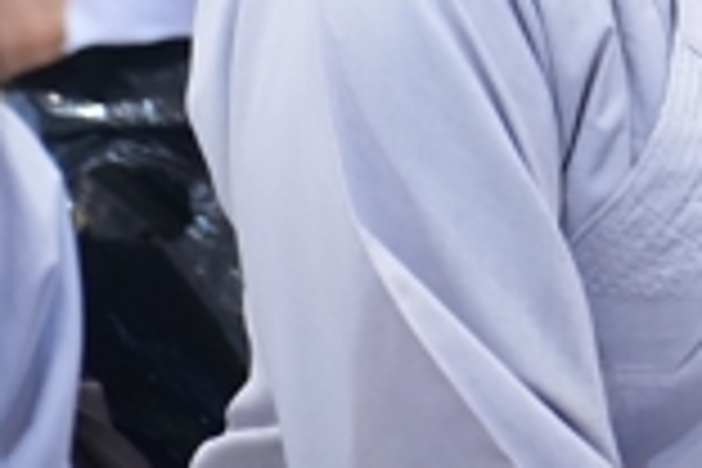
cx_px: 886
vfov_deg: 2.2
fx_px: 12226
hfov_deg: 3.3
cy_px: -389
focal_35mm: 627
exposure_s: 1/160
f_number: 2.8
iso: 3200
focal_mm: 150
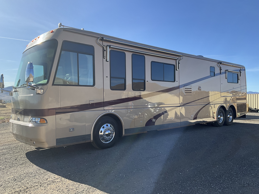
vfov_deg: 46.8
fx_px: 224
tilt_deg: +0.3
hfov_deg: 60.0
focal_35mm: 30
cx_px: 130
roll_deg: -1.3
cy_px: 98
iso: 25
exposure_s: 1/1098
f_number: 1.8
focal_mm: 3
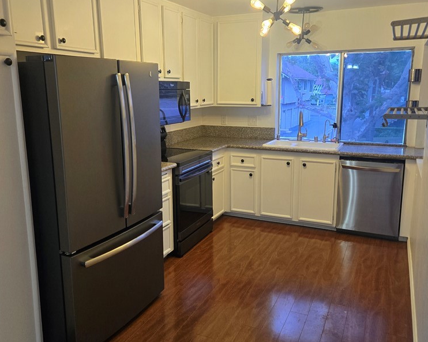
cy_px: 159
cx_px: 216
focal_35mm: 31
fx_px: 393
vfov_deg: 47.1
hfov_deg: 57.2
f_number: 1.8
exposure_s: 1/120
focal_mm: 5.4
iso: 160
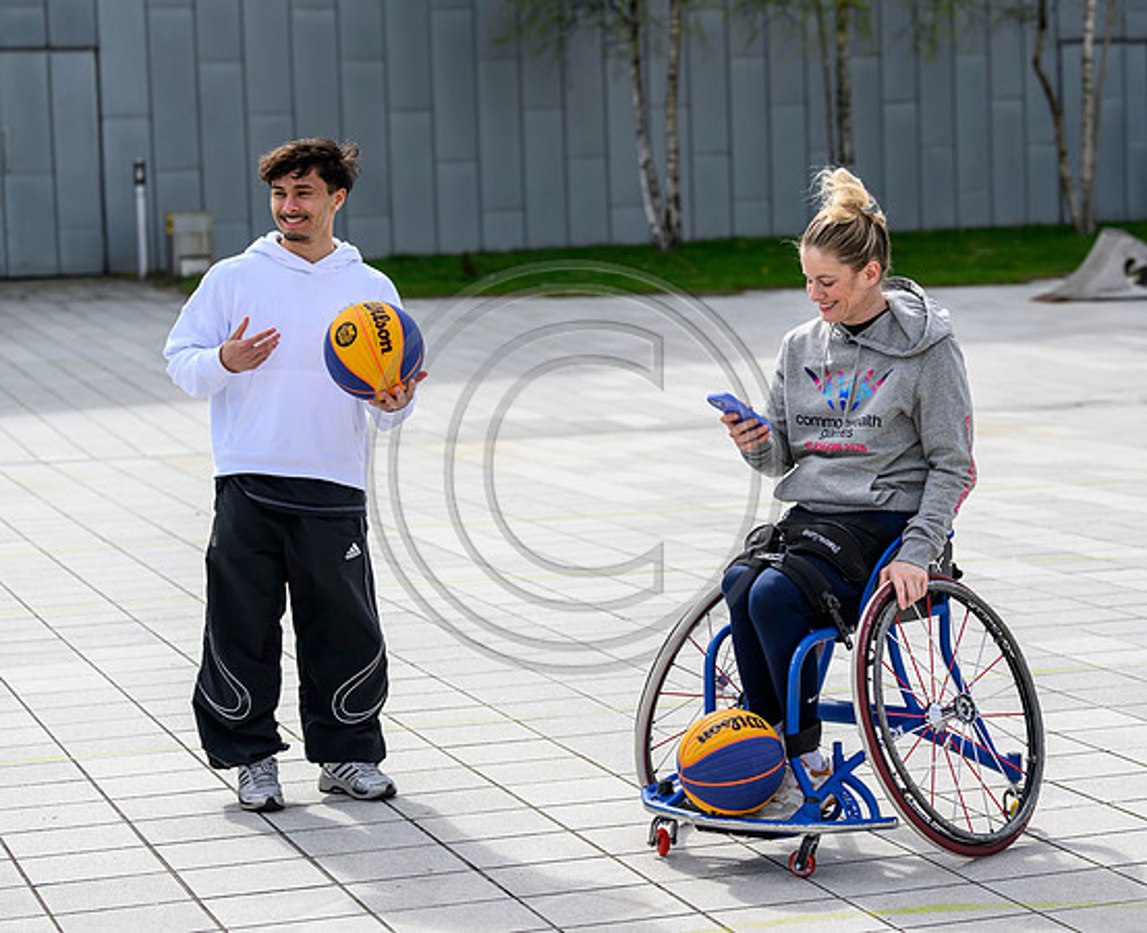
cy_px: 408
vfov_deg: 17.3
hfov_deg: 21.1
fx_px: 3067
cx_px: 789
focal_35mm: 90
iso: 400
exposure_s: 1/2500
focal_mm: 70
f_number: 3.5
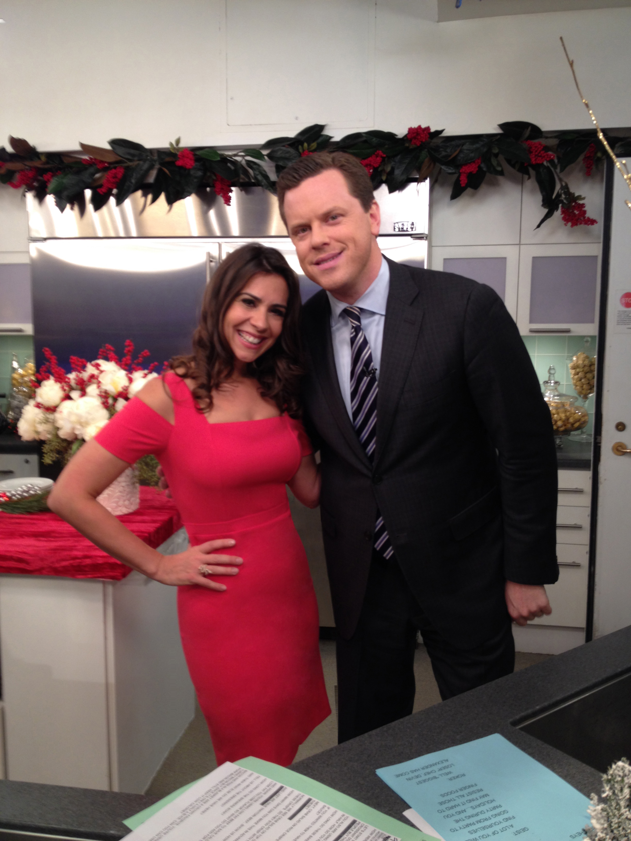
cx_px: 316
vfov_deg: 52.6
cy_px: 420
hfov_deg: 40.7
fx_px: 851
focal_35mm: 35
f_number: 2.4
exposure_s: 1/24
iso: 50
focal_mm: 4.28
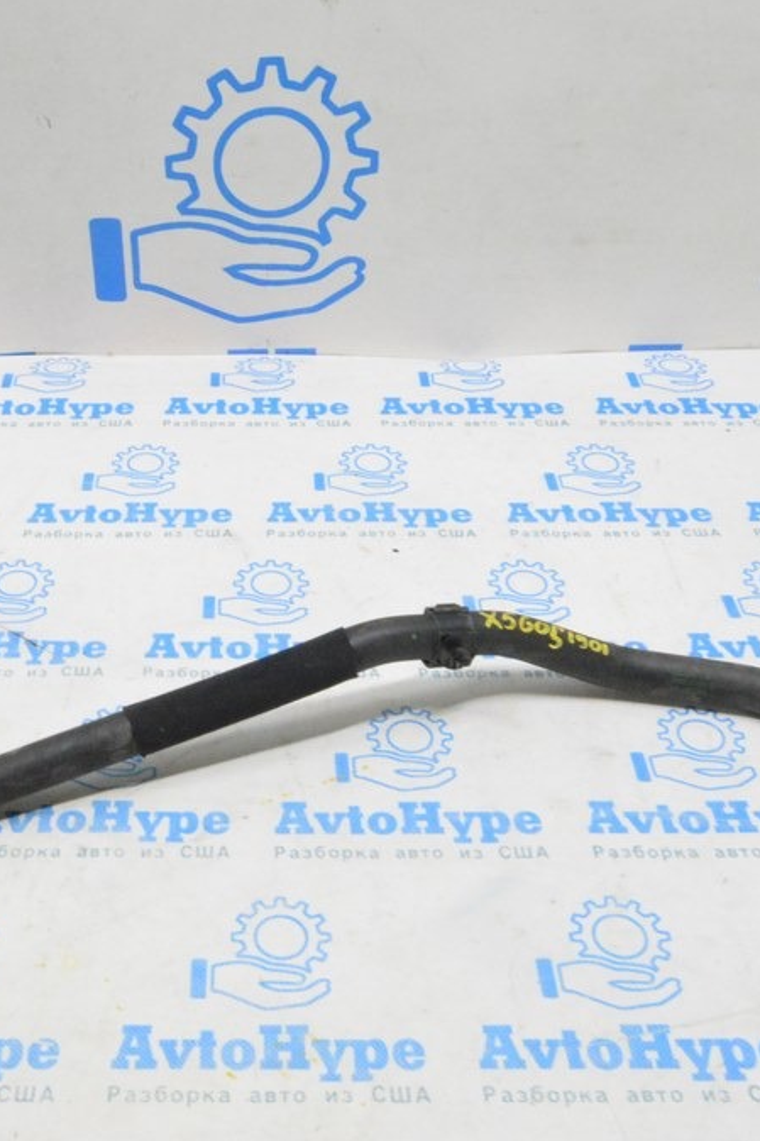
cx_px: 223
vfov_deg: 47.4
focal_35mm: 41
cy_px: 570
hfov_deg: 32.2
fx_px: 1299
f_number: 20
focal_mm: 18
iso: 6400
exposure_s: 1/20
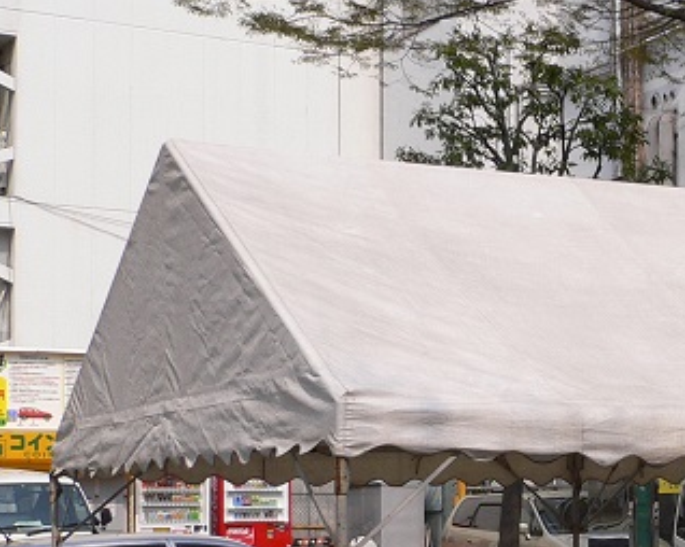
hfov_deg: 21.0
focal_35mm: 86
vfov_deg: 17.6
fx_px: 1742
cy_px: 472
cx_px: 771
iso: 80
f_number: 5.6
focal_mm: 5.8
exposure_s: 1/400
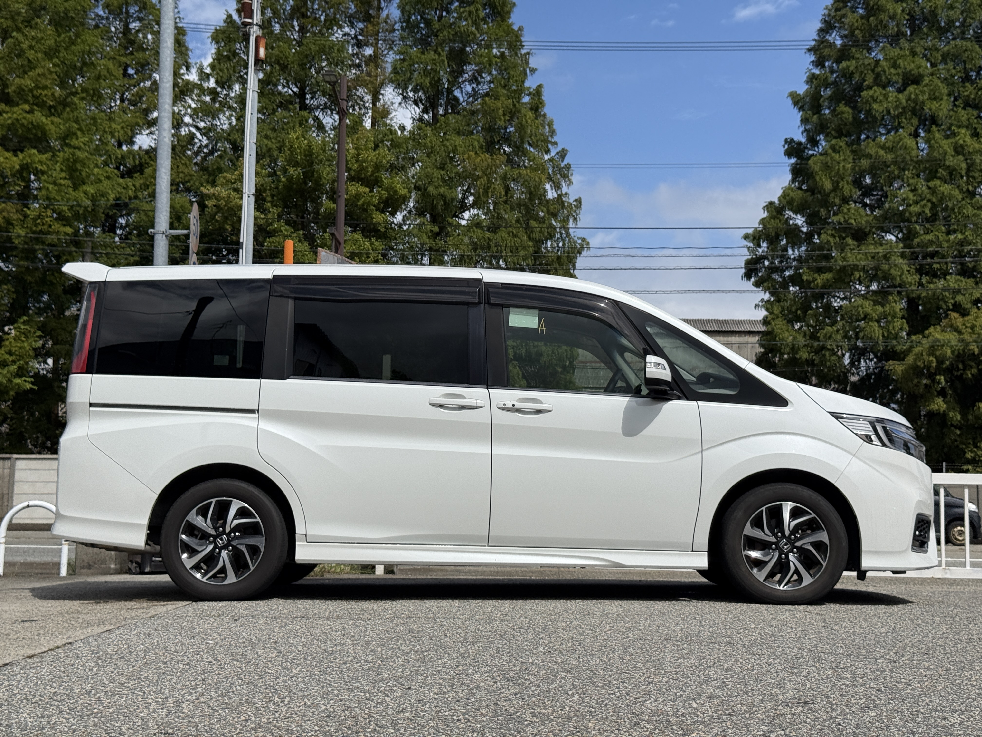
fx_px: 1362
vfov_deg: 30.3
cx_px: 491
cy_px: 368
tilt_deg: +6.8
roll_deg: -0.9
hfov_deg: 39.7
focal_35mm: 48
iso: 80
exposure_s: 1/11364
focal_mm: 6.76
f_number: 1.78
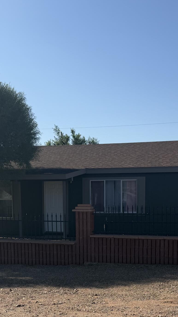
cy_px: 251
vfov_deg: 35.5
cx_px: 106
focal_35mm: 57
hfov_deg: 21.1
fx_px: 478
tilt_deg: -8.0
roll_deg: +0.0
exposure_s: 1/5319
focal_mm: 6.76
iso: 80
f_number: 1.78
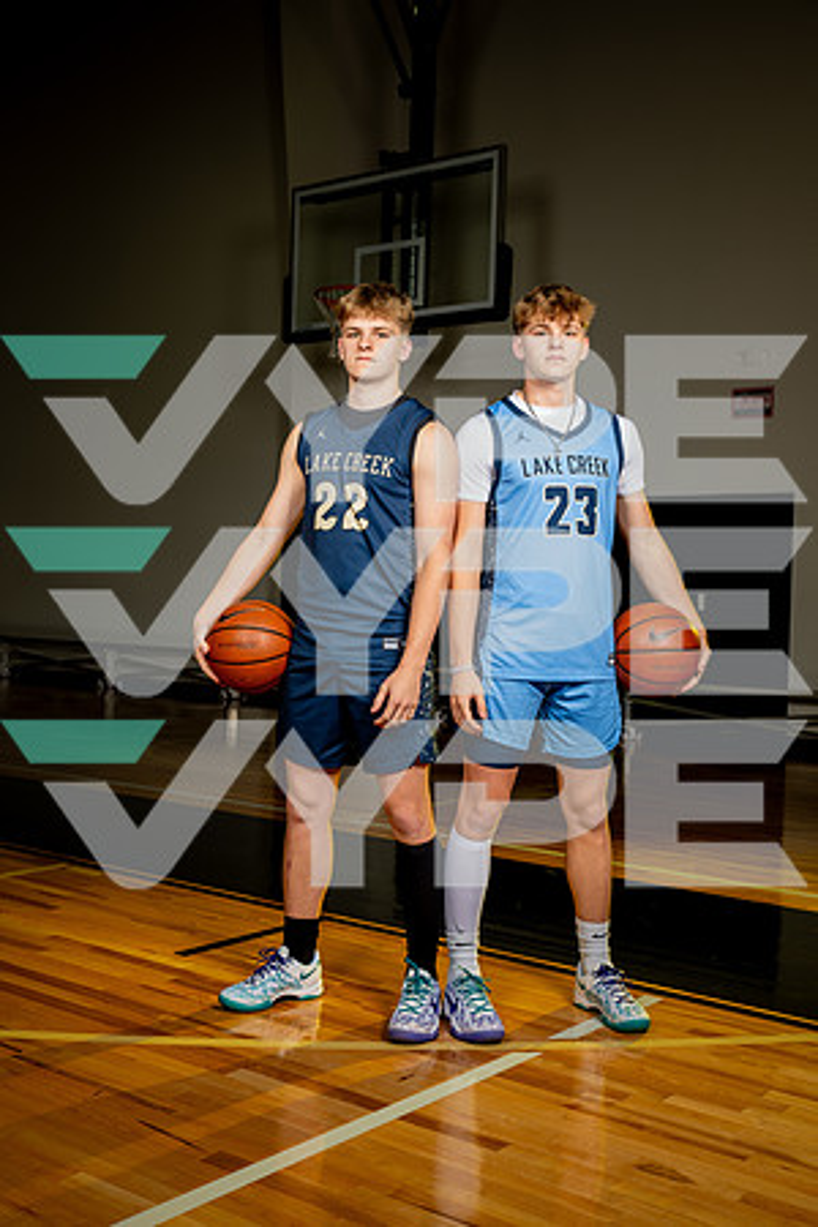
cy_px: 614
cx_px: 409
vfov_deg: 48.5
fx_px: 1363
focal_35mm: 40
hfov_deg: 33.4
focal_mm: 40
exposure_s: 1/200
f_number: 6.3
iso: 100
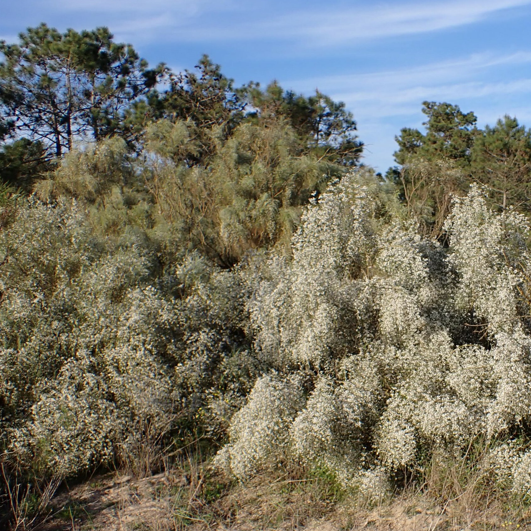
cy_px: 287
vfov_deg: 41.8
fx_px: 694
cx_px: 396
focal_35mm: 40
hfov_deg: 40.7
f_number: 9
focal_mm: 5.4
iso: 100
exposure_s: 1/125
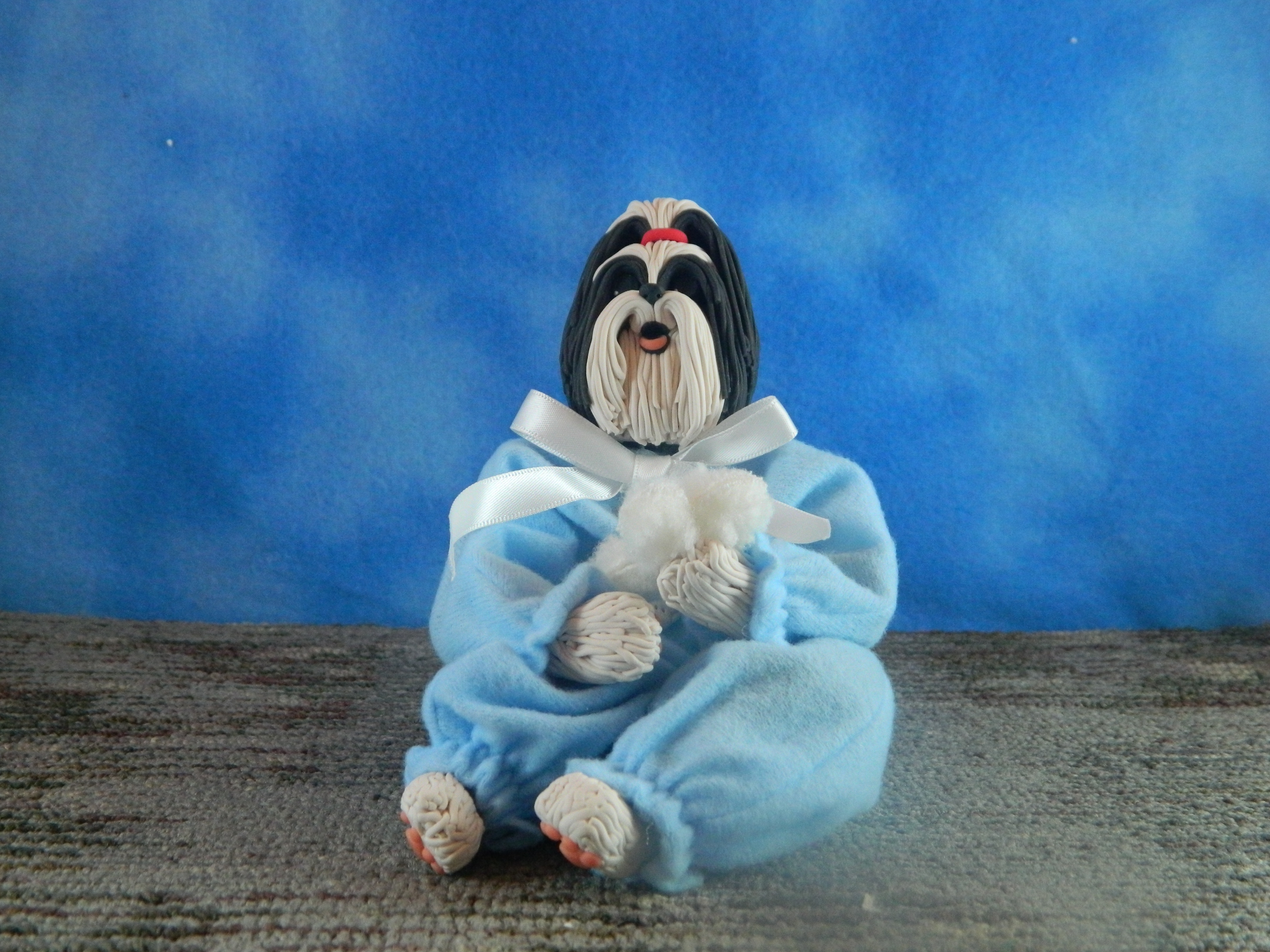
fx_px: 1504
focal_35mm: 41
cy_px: 476
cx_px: 635
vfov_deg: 35.1
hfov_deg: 45.8
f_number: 3.5
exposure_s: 1/40
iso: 360
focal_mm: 7.3
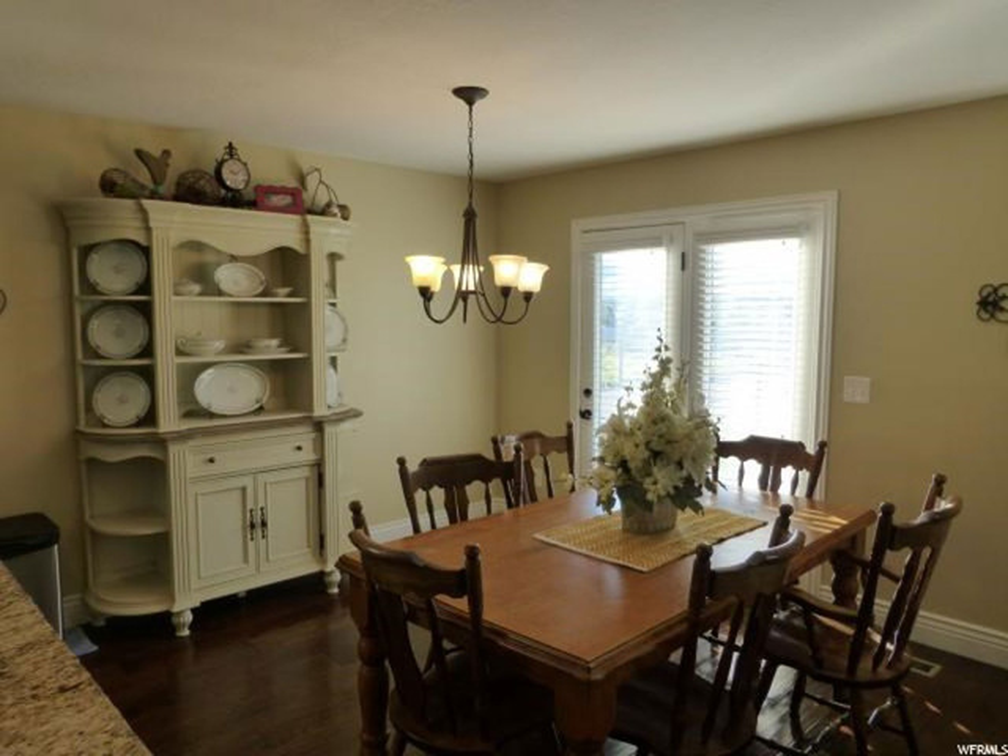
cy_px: 378
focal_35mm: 25
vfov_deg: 54.9
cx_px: 504
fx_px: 728
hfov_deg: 69.4
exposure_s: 1/125
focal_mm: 4.3
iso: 200
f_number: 3.3
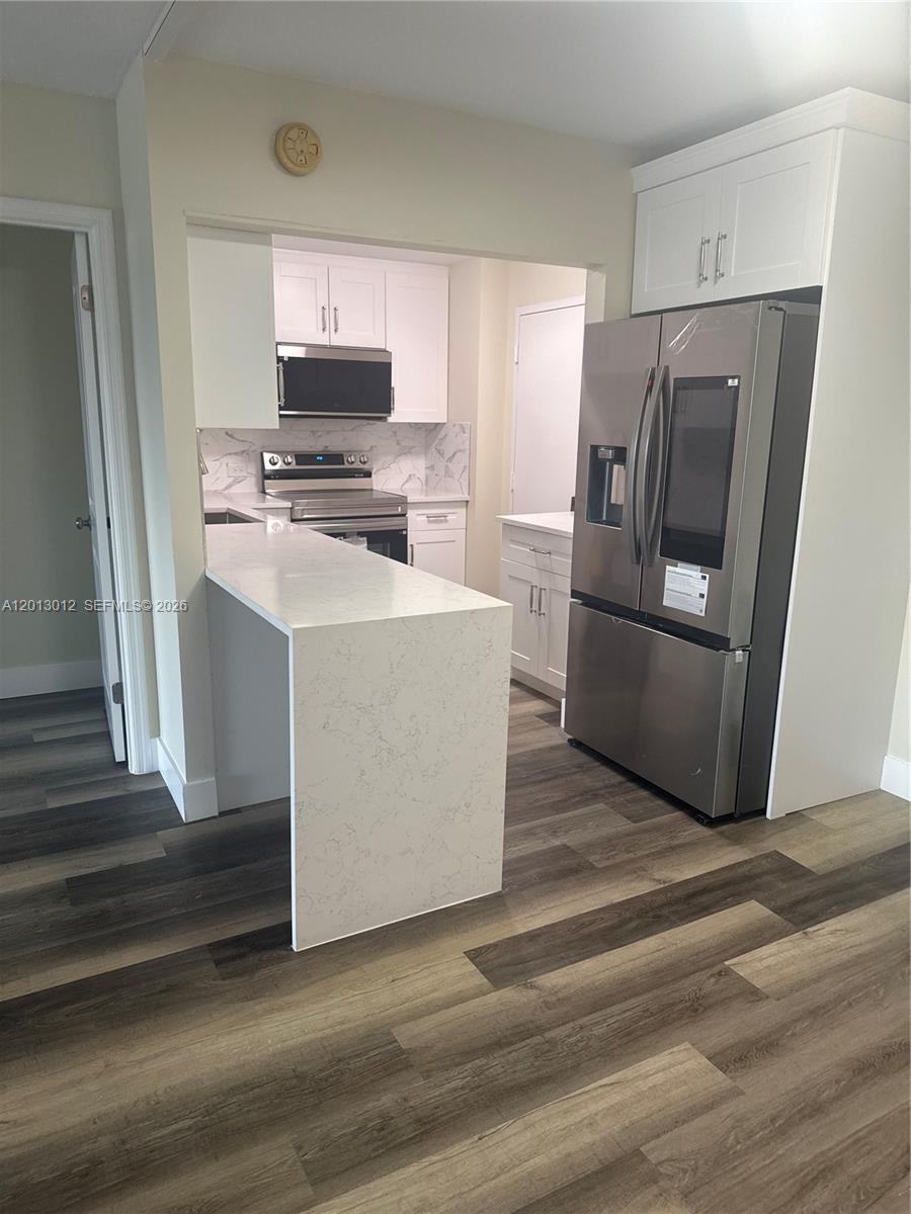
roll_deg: -0.2
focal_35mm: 24
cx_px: 456
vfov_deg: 71.6
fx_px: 842
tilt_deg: -12.9
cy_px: 607
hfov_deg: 56.8
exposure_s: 1/120
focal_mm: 6.76
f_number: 1.78
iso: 160
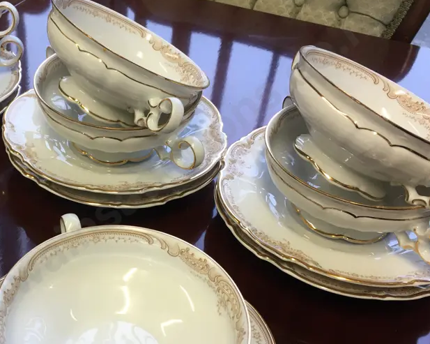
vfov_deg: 31.9
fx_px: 598
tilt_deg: -40.1
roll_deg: -3.2
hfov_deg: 38.4
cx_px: 100
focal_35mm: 47
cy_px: 221
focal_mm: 4.15
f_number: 2.2
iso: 40
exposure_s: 1/33
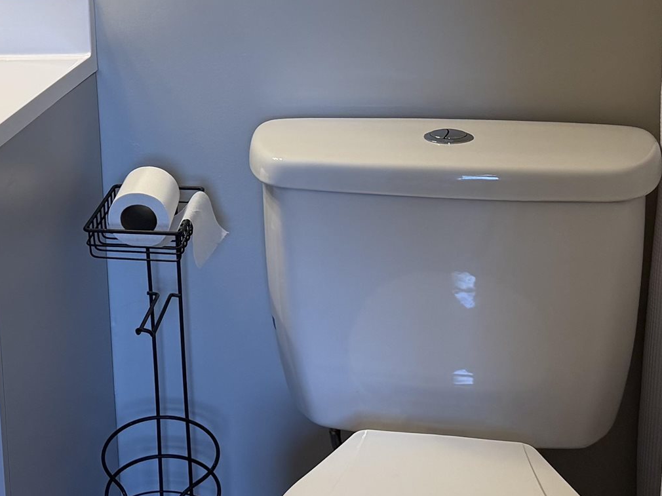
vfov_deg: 19.7
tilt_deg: -11.2
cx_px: 14
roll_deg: +4.3
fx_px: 1396
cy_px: 26
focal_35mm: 73
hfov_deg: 25.5
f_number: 1.78
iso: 160
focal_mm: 6.76
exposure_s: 1/217
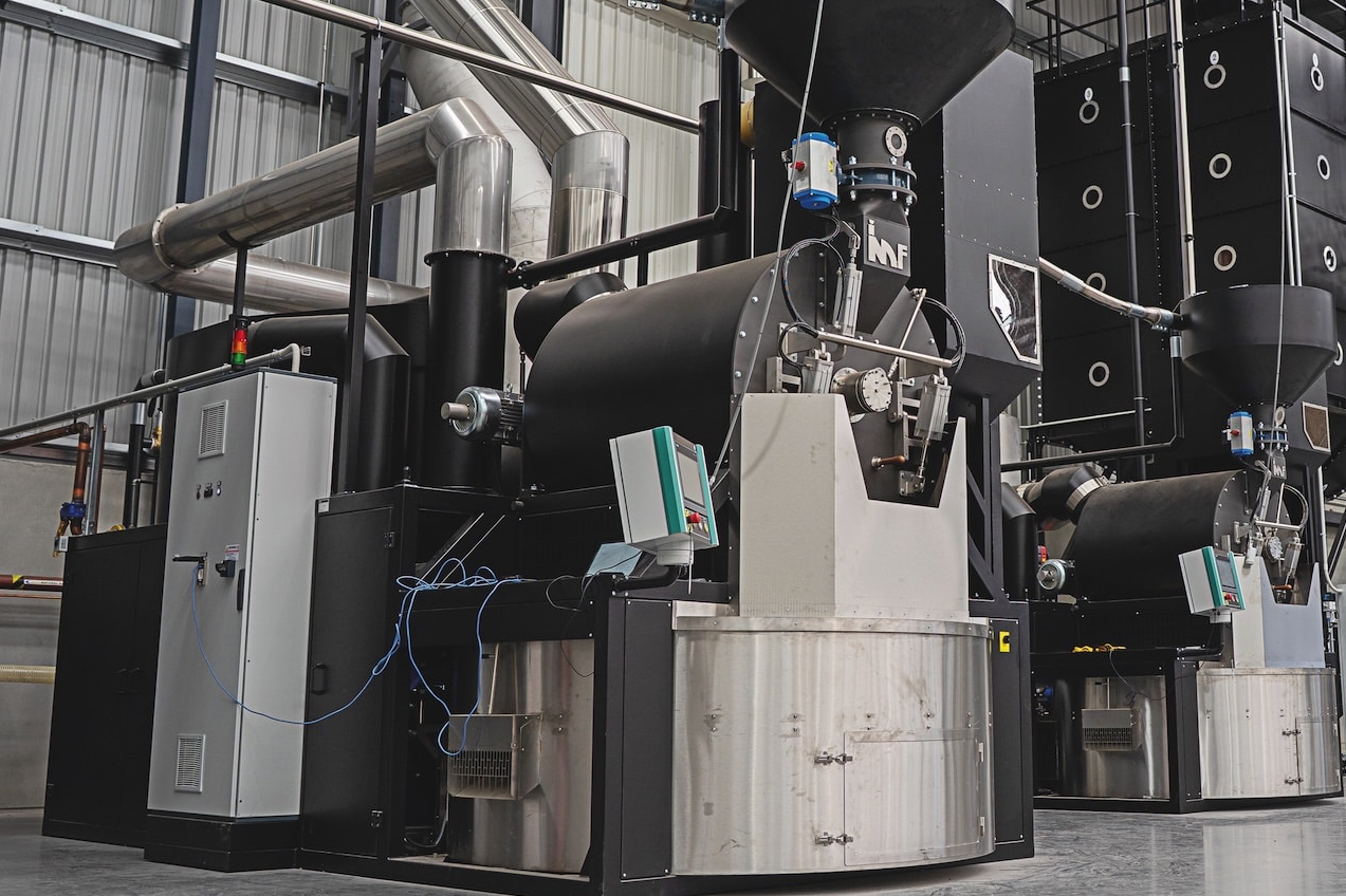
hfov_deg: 44.0
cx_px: 873
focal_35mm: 44
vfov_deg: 30.3
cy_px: 325
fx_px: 1645
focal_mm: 28
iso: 125
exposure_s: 1/125
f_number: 4
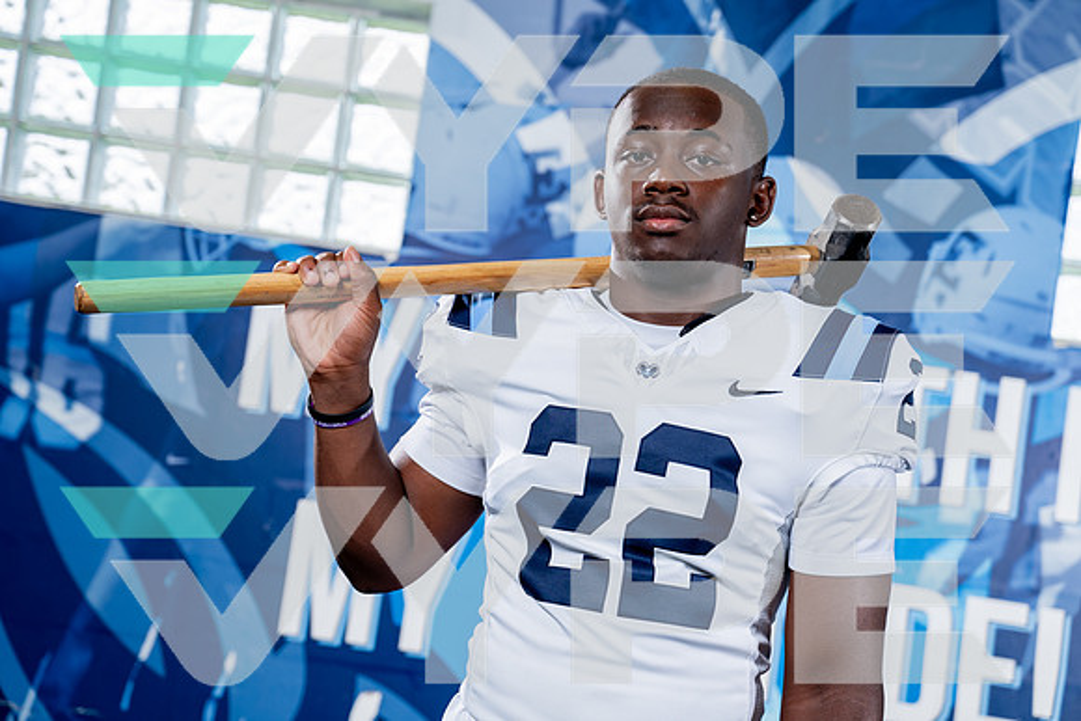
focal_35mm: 65
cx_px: 540
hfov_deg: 31.0
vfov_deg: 21.0
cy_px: 360
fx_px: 1948
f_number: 4
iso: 100
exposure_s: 1/250
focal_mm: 63
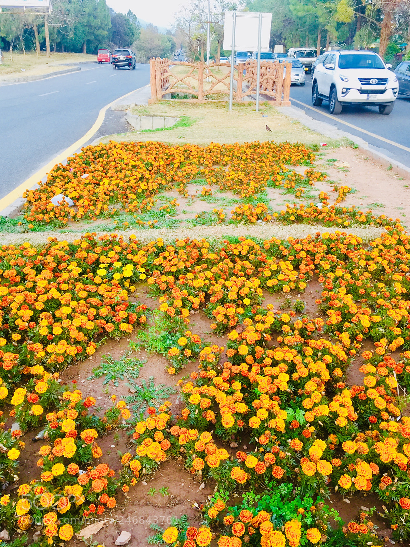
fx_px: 458
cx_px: 205
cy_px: 274
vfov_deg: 61.7
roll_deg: +1.5
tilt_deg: -24.4
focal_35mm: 29
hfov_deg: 48.2
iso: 40
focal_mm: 4.15
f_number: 2.2
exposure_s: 1/100
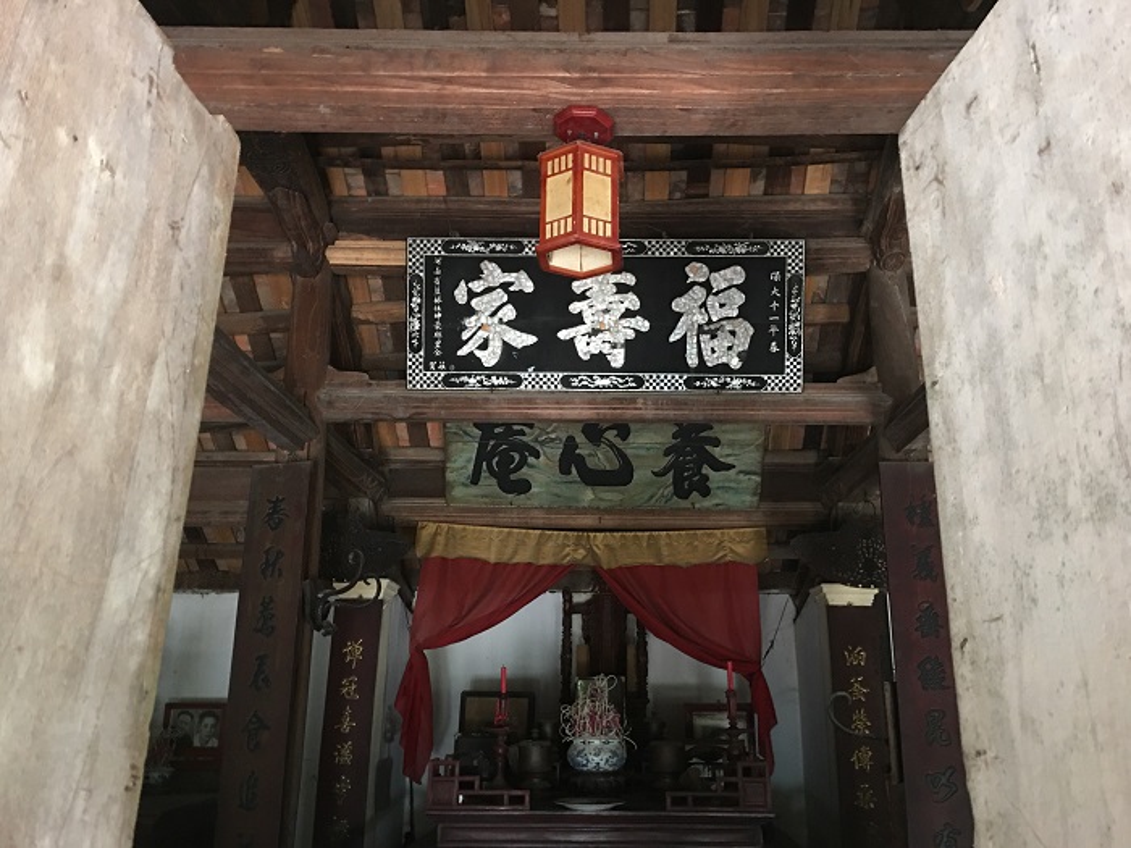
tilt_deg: +17.3
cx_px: 566
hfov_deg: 61.7
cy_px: 424
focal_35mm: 29
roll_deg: -1.1
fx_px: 948
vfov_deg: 48.2
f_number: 2.2
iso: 100
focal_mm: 4.15
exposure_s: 1/4
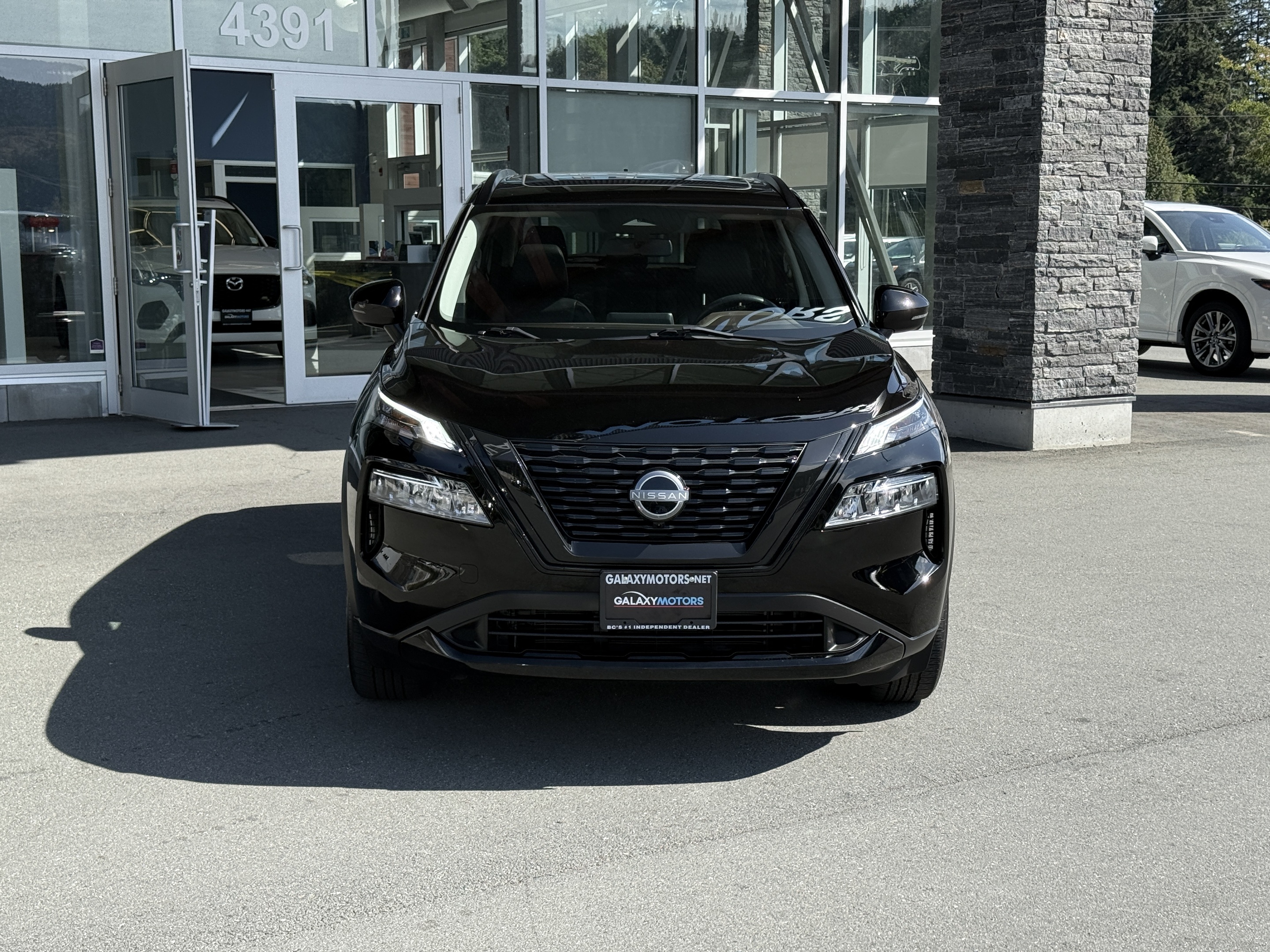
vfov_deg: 30.3
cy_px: 476
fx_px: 1761
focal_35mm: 48
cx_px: 635
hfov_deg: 39.7
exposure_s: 1/2494
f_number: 1.78
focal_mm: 6.76
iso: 100
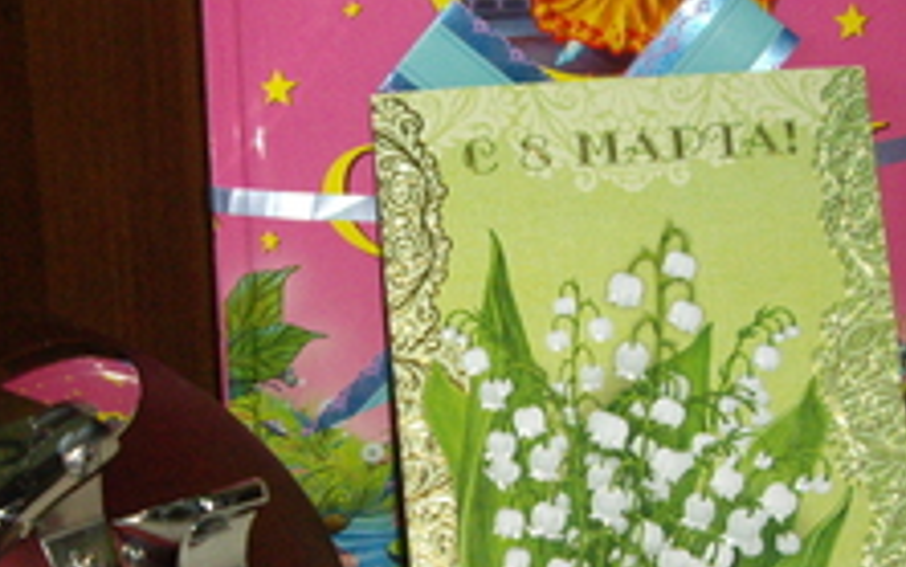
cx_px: 469
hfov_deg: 20.8
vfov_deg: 13.0
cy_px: 443
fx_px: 2470
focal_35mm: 100
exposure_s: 1/40
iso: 400
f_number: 2.8
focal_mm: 7.9
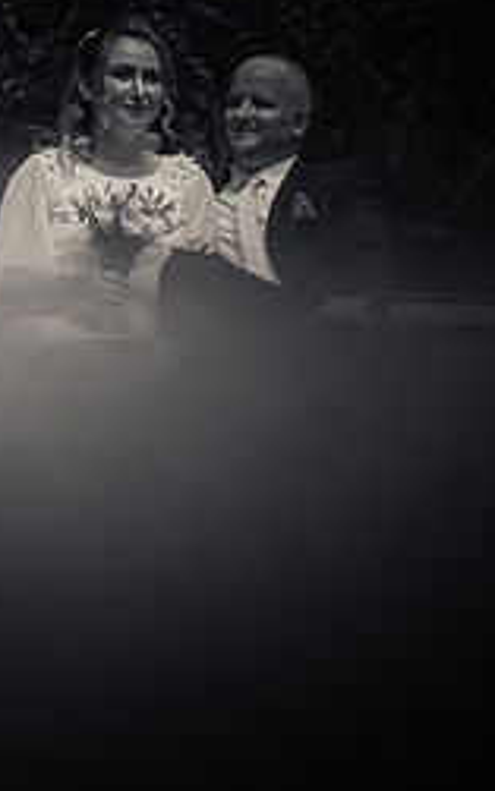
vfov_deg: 10.8
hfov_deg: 6.8
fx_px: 4163
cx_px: 165
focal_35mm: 193
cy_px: 181
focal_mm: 70
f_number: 2.8
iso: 200
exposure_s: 1/1600
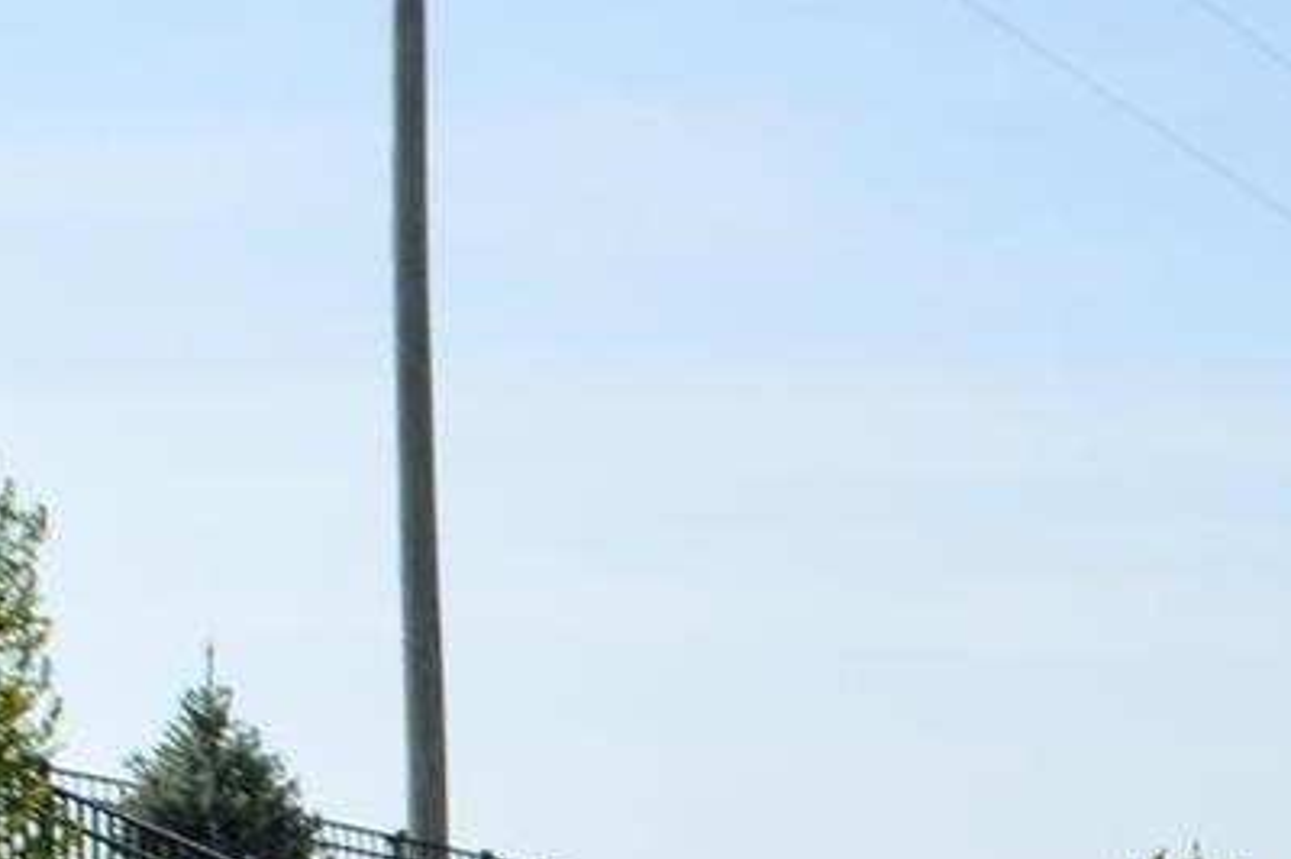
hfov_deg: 14.0
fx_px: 5160
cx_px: 1330
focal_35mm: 144
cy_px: 1636
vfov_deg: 9.0
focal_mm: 24
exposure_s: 1/200
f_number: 7.1
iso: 100
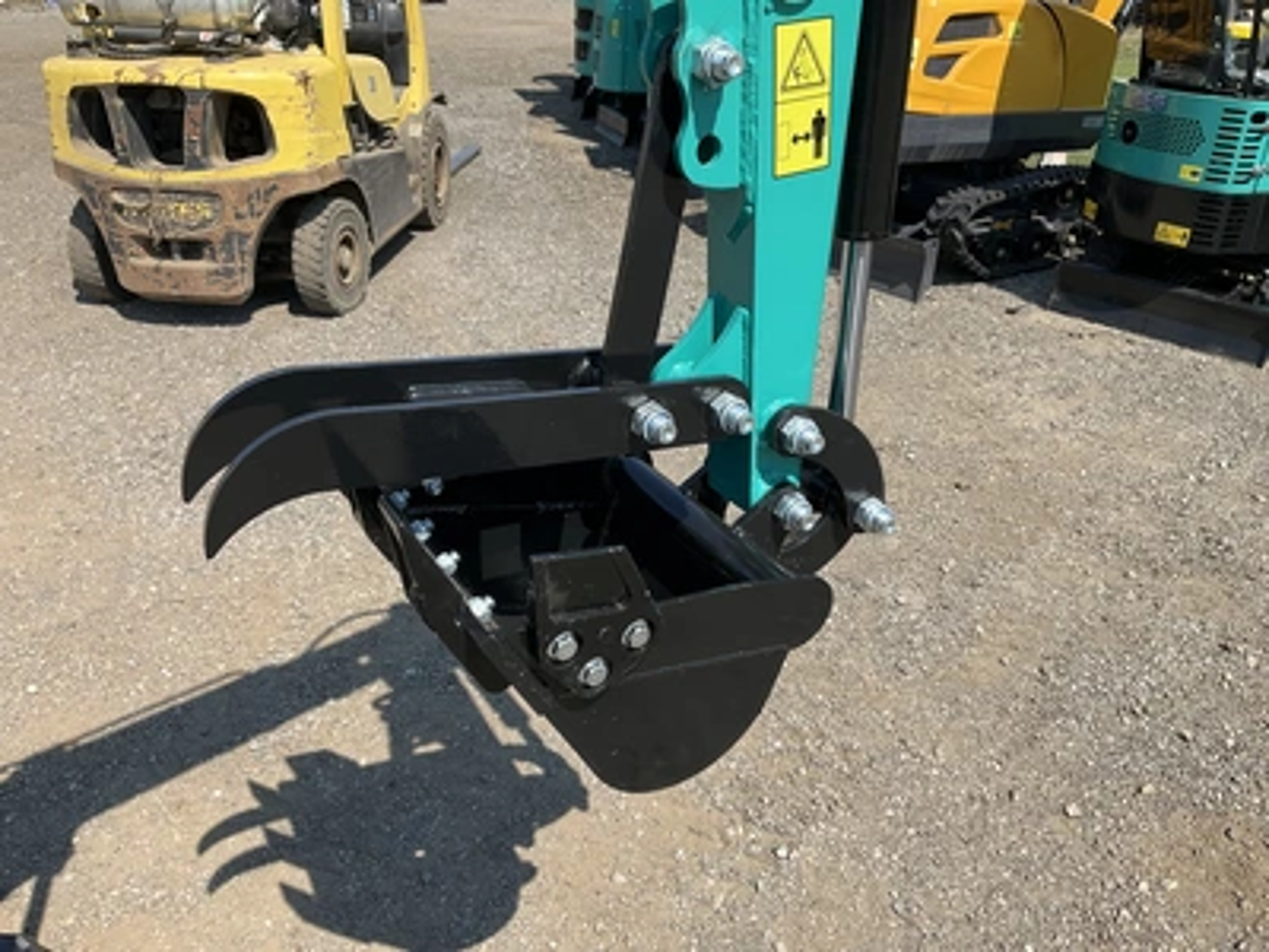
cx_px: 634
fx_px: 1063
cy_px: 476
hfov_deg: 61.7
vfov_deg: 48.2
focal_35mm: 29
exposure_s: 1/1221
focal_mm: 3
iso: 25
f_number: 1.8
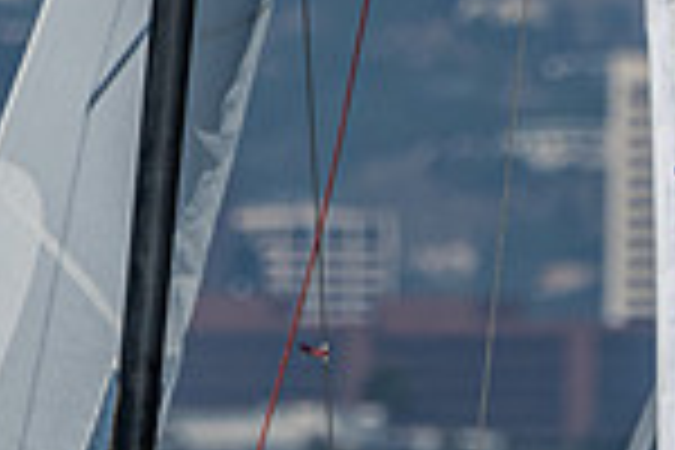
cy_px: 247
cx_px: -291
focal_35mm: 2933
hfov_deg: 0.7
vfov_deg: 0.5
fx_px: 54989
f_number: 5.6
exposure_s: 1/1250
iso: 100
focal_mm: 310
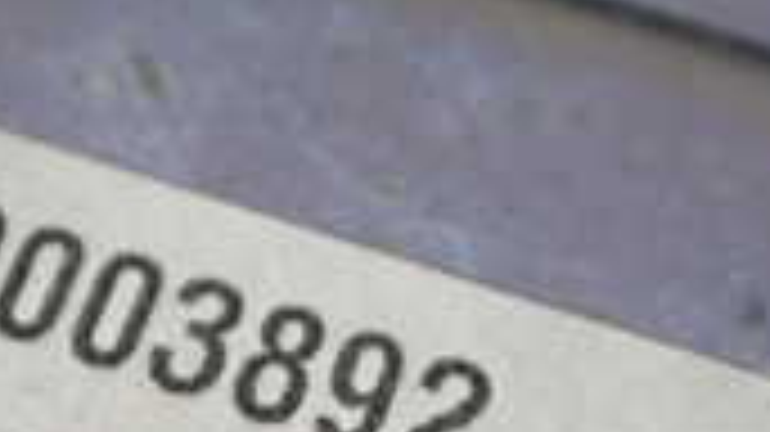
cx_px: 171
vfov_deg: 10.1
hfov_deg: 18.5
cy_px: 680
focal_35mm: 115
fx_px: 2347
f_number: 2.3
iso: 250
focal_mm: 5.4
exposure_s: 1/125
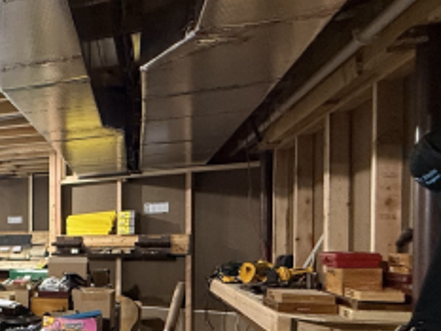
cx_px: -103
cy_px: 252
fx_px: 510
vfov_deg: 35.1
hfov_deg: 35.4
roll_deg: +0.5
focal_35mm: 40
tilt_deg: +0.0
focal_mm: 2.22
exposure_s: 1/60
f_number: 2.2
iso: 320
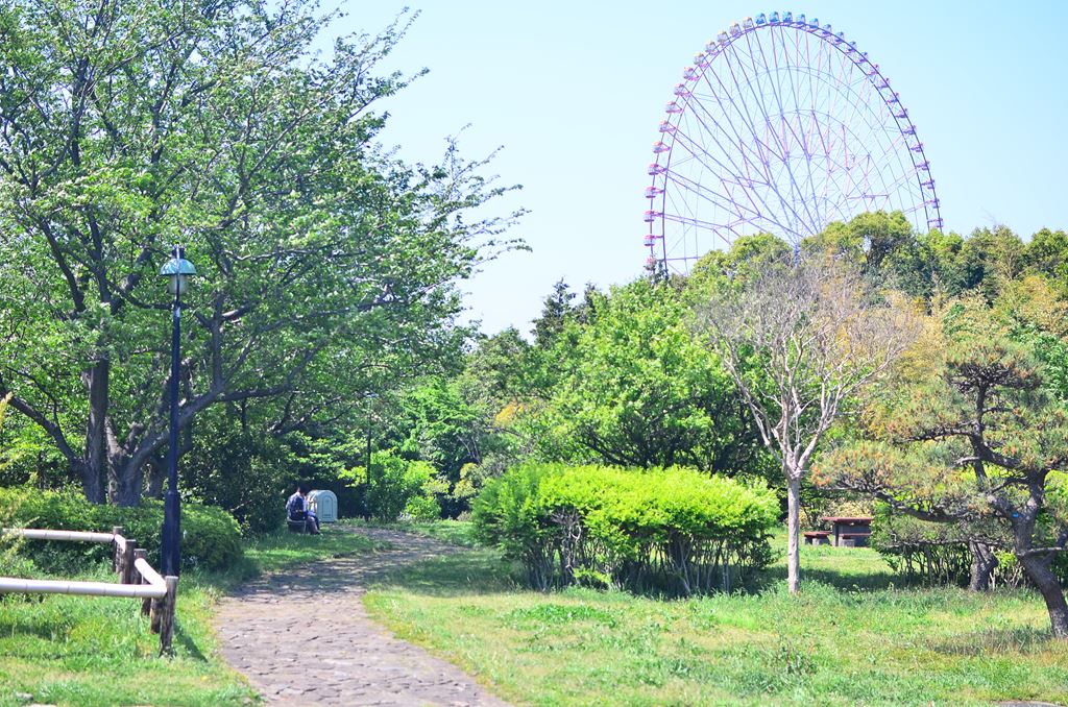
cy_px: 354
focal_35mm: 52
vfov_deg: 25.6
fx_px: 1554
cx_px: 534
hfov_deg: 37.9
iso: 100
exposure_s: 1/400
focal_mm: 35
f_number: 2.8
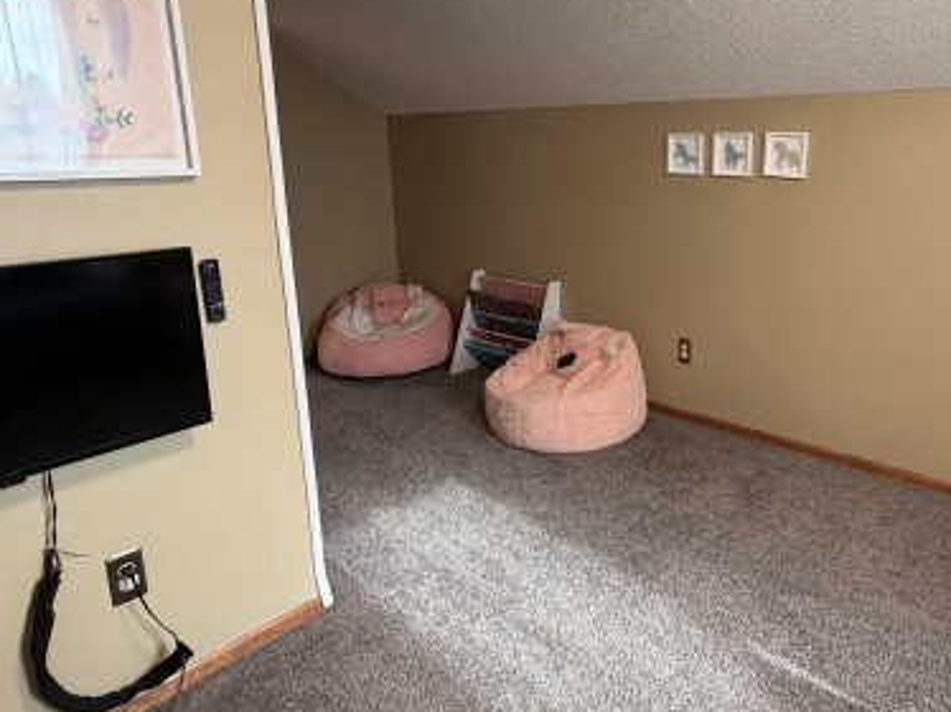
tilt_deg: -11.9
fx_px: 686
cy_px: 292
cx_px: 642
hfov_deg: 67.3
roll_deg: +0.2
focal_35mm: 25
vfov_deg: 54.5
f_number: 2.2
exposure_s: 1/60
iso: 250
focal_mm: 2.22
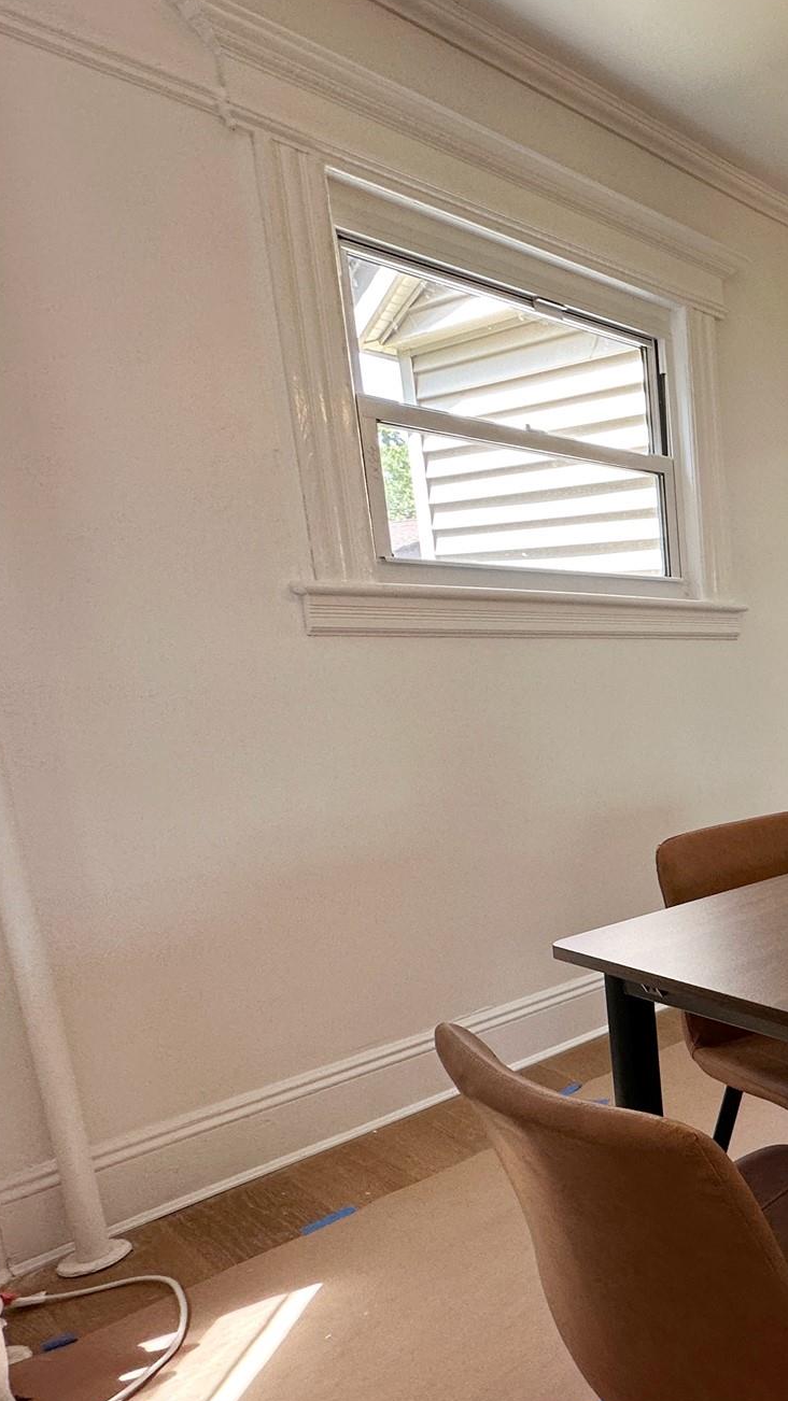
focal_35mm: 24
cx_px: 1073
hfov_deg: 32.5
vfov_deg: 75.9
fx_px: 892
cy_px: 794
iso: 125
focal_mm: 2.22
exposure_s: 1/120
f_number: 2.2
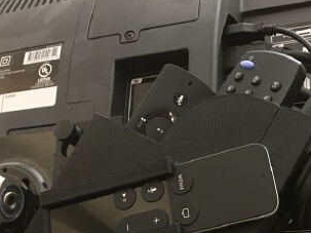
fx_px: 458
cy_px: 202
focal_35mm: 51
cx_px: 201
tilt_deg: +8.3
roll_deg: +1.3
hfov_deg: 37.2
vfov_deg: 27.7
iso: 160
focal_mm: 4.15
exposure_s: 1/4
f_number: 2.2
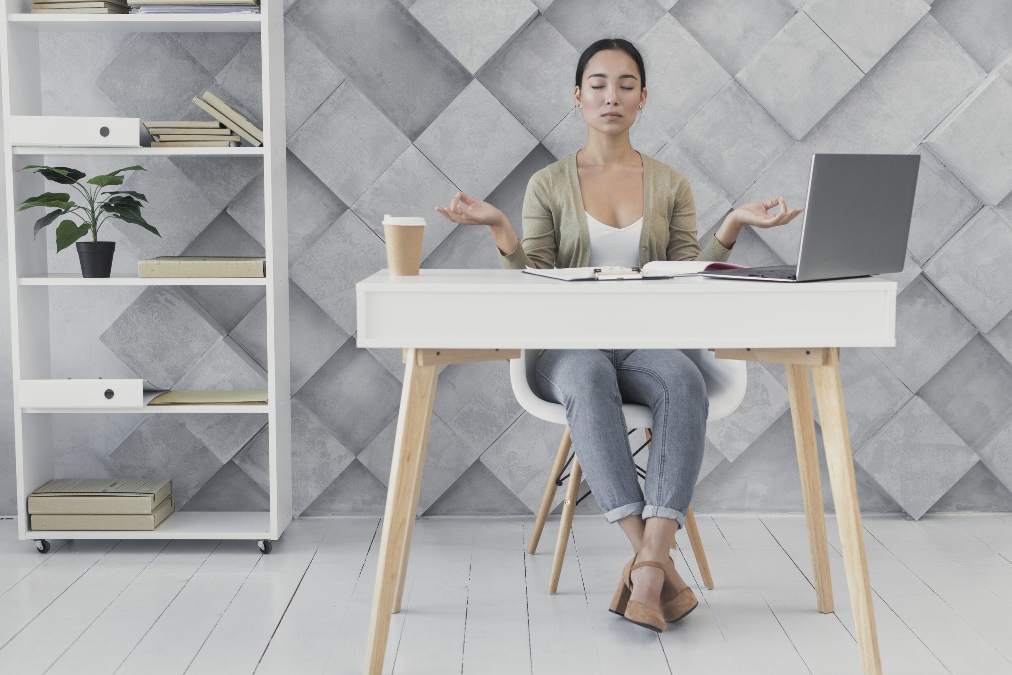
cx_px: 506
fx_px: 1406
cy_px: 338
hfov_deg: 39.6
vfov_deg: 27.0
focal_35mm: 50
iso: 400
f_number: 4
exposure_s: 1/160
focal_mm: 50
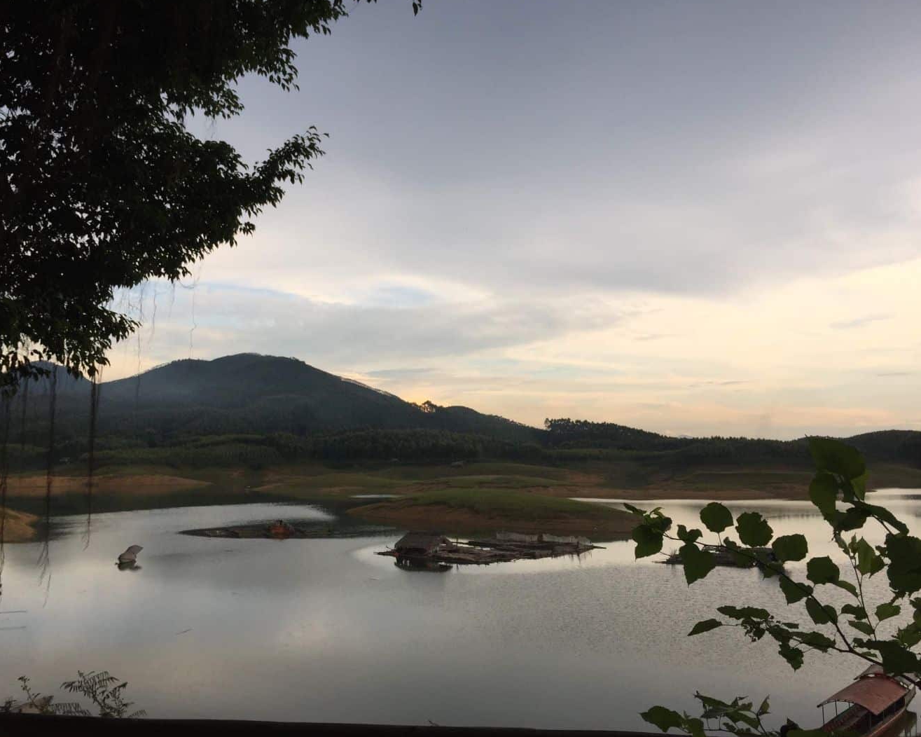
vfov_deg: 47.1
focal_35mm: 31
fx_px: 845
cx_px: 435
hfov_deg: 57.1
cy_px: 371
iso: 32
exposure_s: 1/344
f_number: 2.2
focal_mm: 4.15
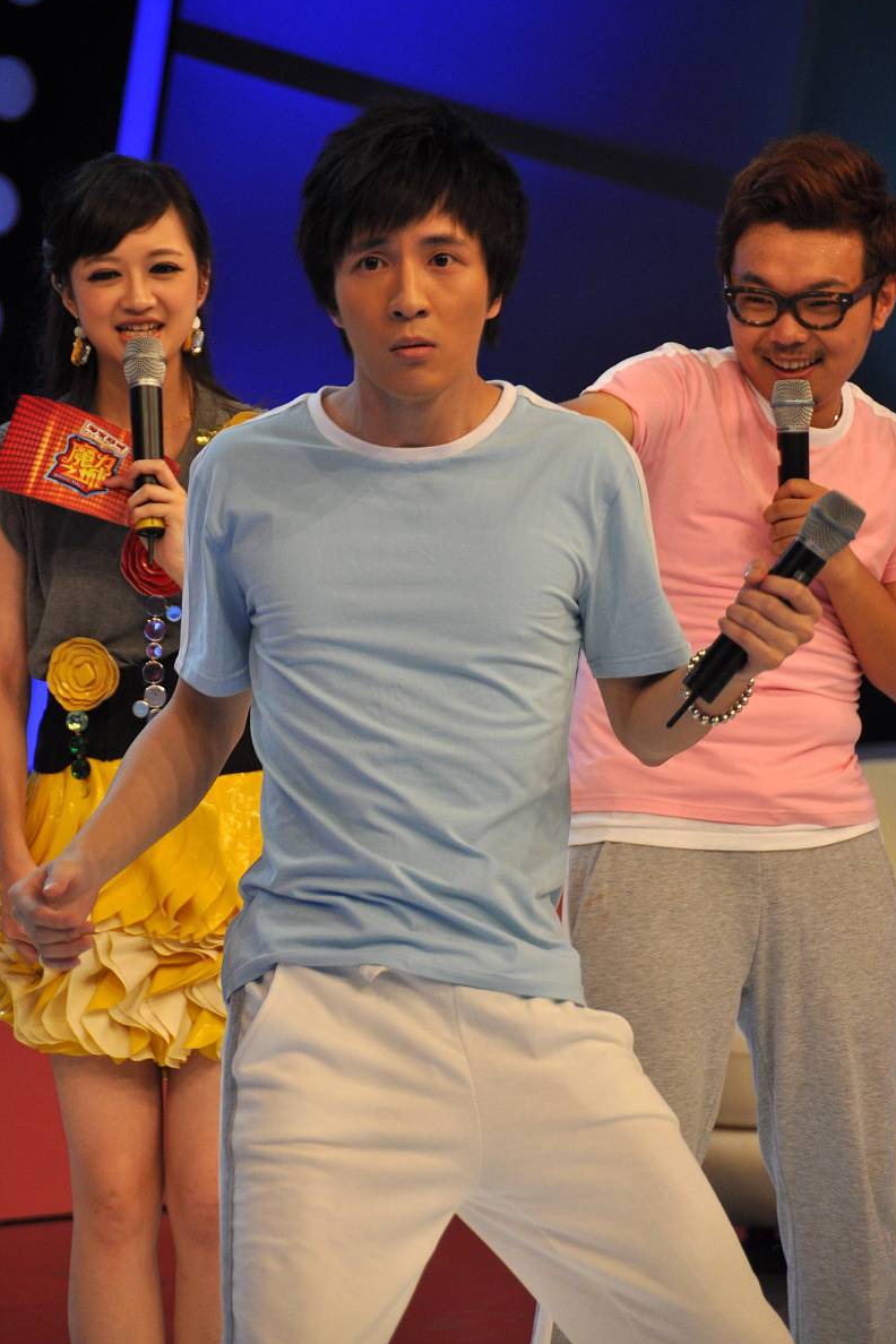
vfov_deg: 8.8
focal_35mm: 235
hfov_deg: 5.9
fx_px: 8754
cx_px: 450
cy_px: 670
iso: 640
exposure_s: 1/160
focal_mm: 155
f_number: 6.3
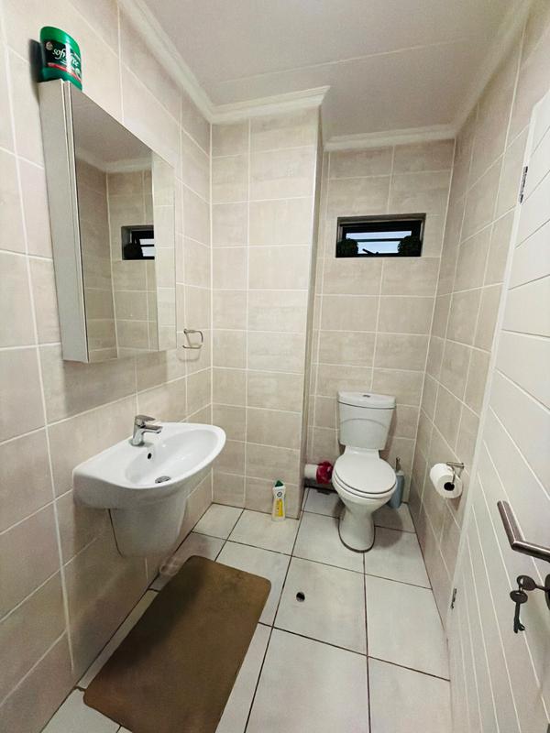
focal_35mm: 14
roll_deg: -1.0
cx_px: 275
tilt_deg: -9.8
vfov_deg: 102.1
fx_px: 297
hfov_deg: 85.7
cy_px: 366
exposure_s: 1/100
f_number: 2.2
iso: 1600
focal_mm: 2.22
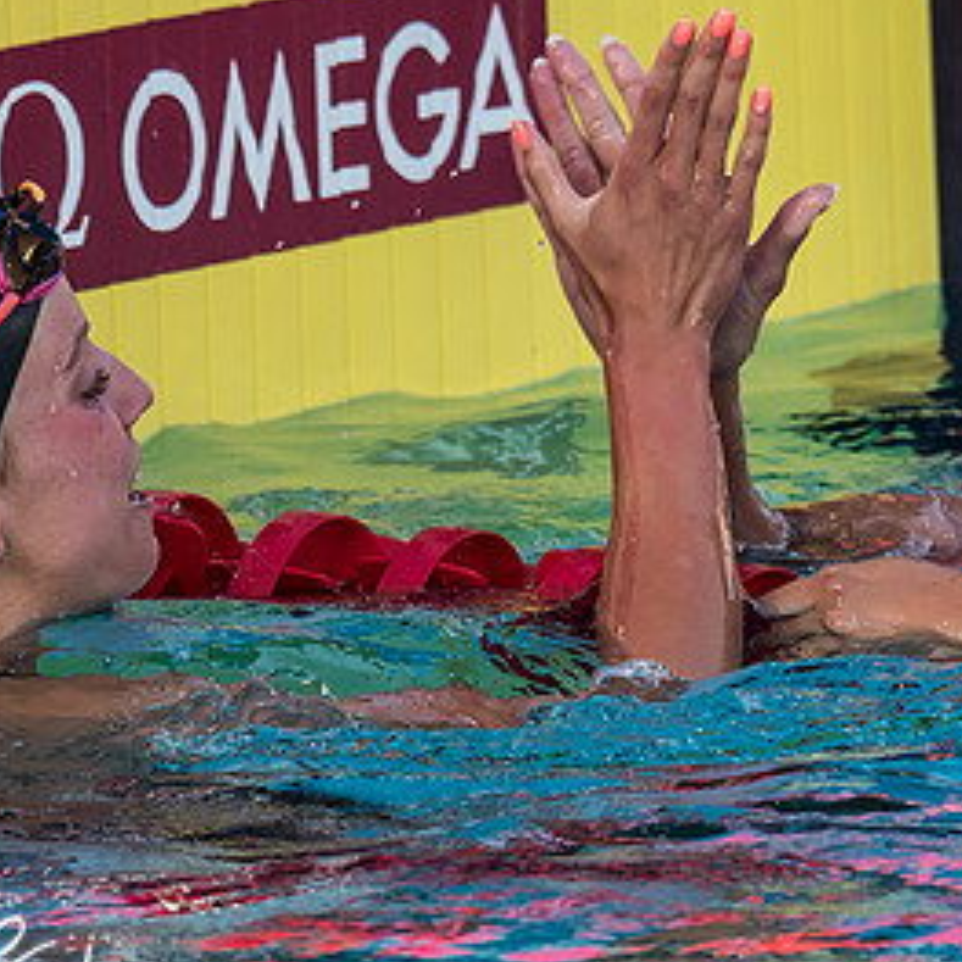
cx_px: 1103
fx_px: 34491
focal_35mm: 1097
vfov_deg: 1.6
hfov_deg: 1.6
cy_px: 200
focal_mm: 200
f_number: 4.5
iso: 400
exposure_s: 1/640
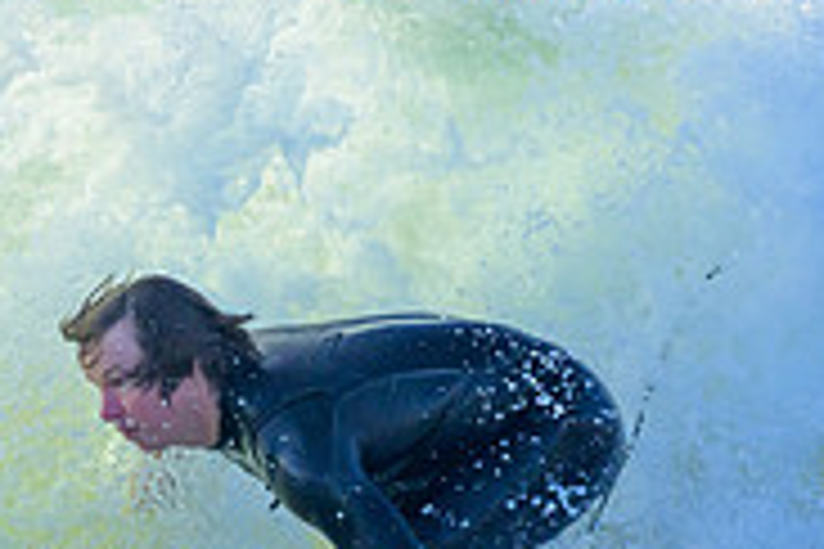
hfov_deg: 0.7
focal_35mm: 3153
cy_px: 376
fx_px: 72163
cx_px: 272
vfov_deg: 0.4
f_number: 6.3
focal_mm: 800
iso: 800
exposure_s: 1/2000
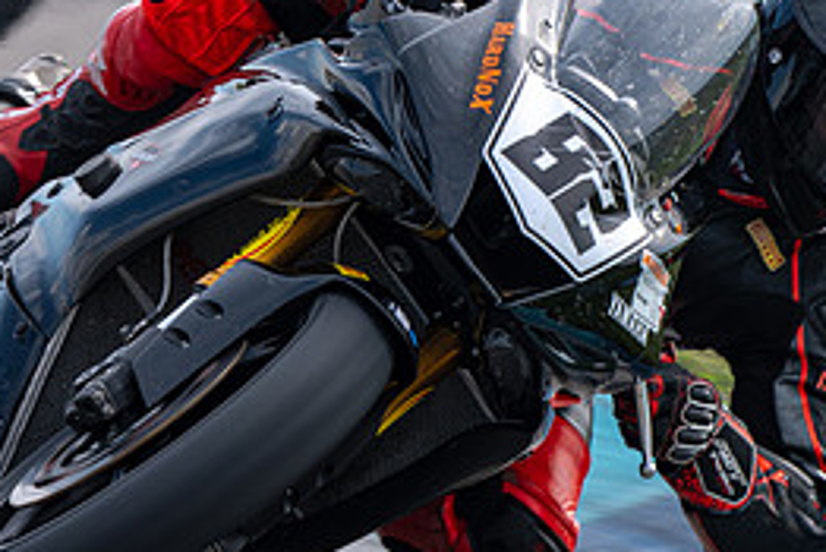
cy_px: 409
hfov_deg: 1.2
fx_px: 39140
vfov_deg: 0.8
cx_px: -248
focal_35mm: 1705
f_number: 10
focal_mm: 600
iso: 125
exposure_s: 1/200
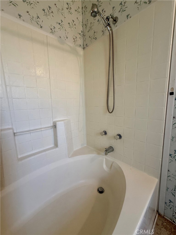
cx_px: 88
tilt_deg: -8.4
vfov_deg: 102.1
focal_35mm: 14
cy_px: 118
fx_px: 95
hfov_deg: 85.7
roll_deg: +0.6
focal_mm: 2.22
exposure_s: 1/120
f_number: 2.2
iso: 200
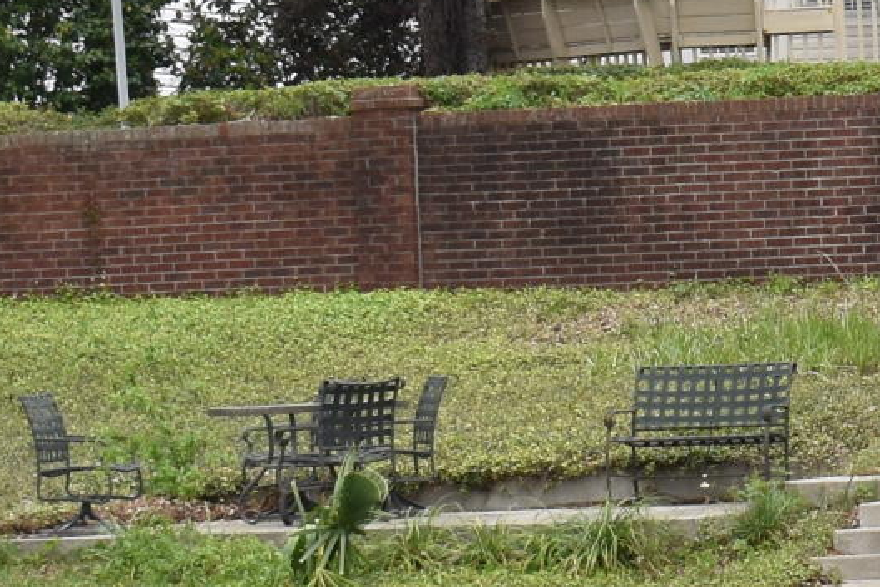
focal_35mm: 383
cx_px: 1662
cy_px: 348
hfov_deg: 5.3
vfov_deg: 3.6
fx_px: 9360
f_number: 8
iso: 200
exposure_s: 1/250
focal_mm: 45
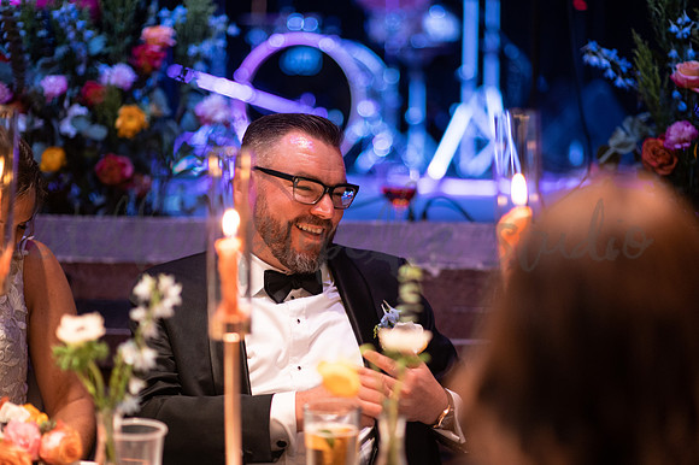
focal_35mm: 85
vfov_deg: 16.1
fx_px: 1649
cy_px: 232
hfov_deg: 23.9
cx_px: 350
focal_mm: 85
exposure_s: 1/200
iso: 2000
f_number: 1.6
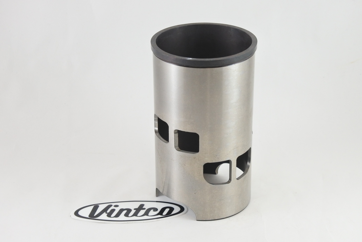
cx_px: 181
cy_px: 121
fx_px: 714
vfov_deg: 19.2
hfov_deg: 28.4
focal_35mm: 71
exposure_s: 1/125
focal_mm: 26.4
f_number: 5.3
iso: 800
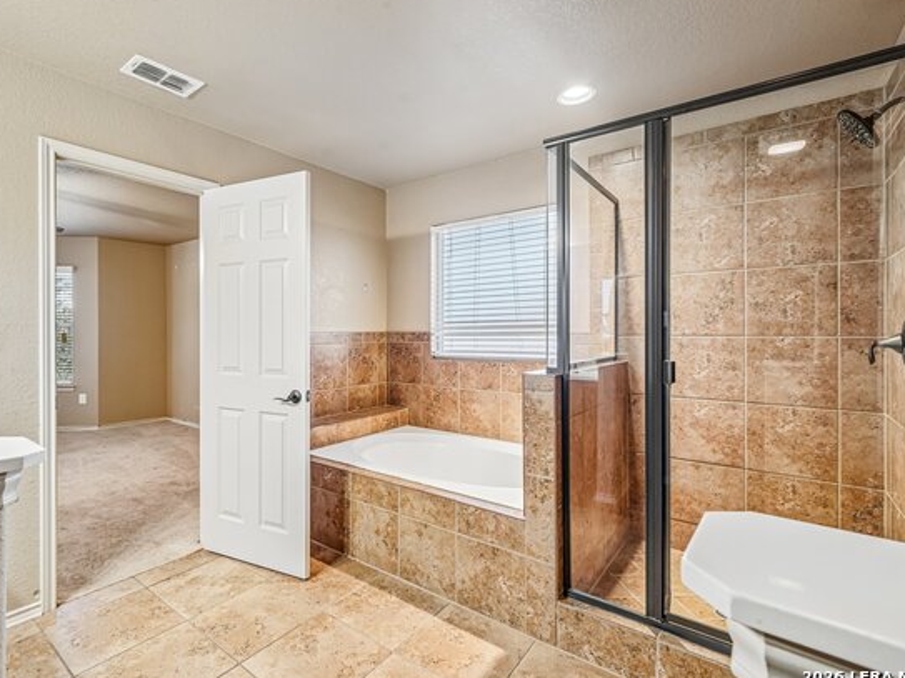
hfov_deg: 90.7
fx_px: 444
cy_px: 331
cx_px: 402
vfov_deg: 74.7
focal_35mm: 17
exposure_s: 1/13
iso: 800
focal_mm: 15
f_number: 8
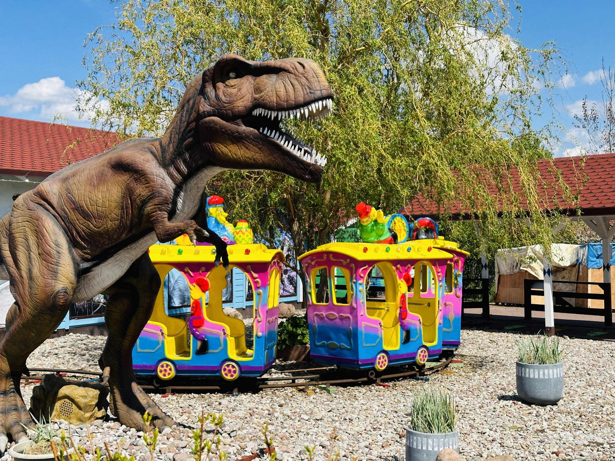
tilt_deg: +2.3
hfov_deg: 39.7
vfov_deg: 30.3
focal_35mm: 48
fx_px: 853
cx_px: 308
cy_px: 230
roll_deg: +3.2
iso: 64
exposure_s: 1/4016
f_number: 1.78
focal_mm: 6.86
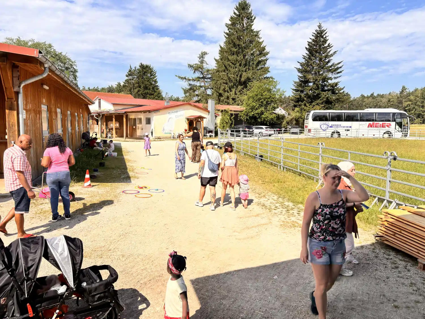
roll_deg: -2.6
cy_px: 160
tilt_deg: -5.8
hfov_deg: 67.3
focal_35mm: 26
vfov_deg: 53.1
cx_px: 212
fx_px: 319
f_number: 1.6
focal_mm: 5.96
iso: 50
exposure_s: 1/4854
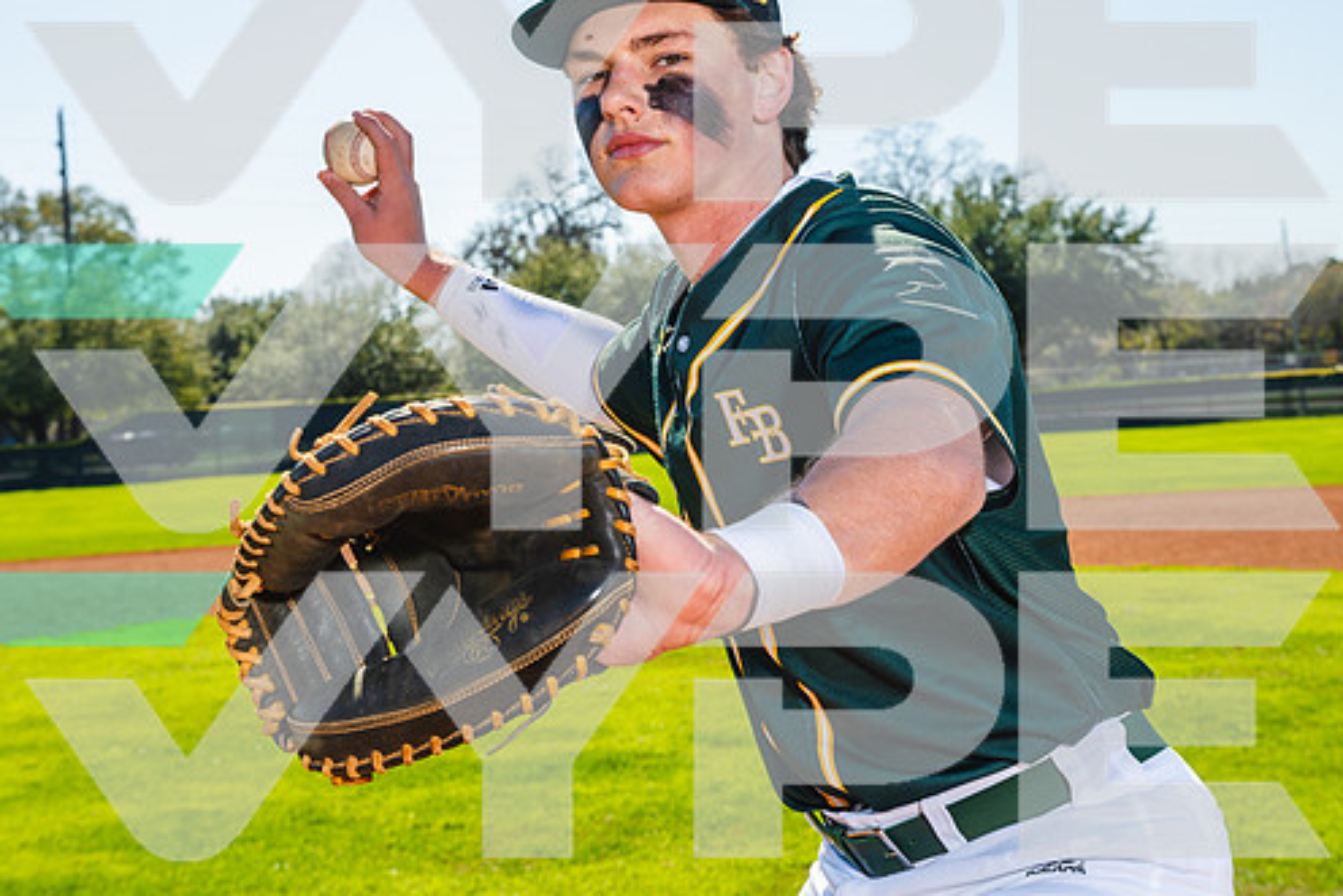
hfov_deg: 32.4
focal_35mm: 62
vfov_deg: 21.9
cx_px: 650
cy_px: 388
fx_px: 2313
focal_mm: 53
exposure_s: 1/125
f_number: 9
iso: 100
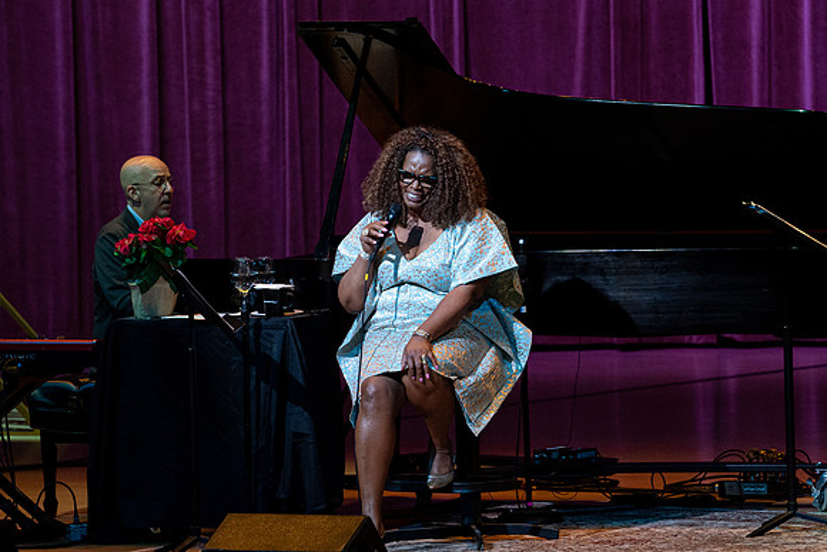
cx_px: 519
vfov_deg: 4.5
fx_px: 7067
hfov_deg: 6.7
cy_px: 283
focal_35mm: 308
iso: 2500
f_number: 5
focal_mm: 200
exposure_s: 1/320
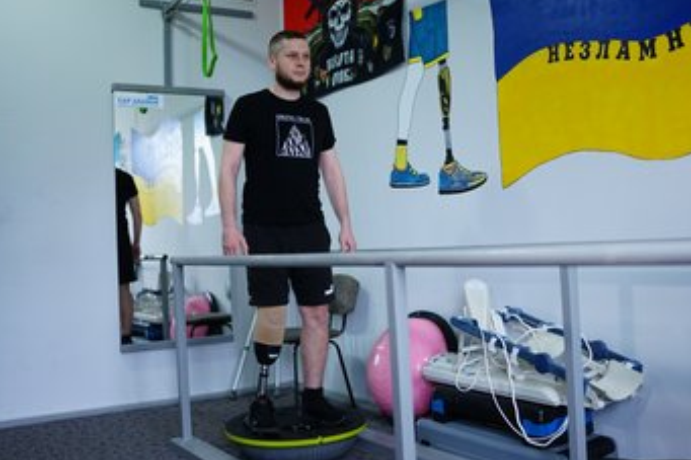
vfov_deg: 32.6
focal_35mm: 41
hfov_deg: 47.4
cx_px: 357
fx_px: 787
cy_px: 219
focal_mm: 35
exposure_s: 1/200
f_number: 1.4
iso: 800
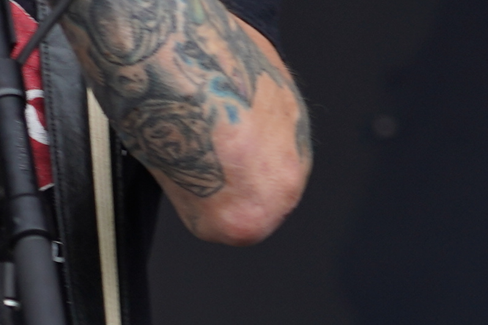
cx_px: 118
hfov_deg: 2.6
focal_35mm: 789
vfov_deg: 1.7
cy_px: 203
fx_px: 10694
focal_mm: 105
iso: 100
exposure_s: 1/160
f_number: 4.5
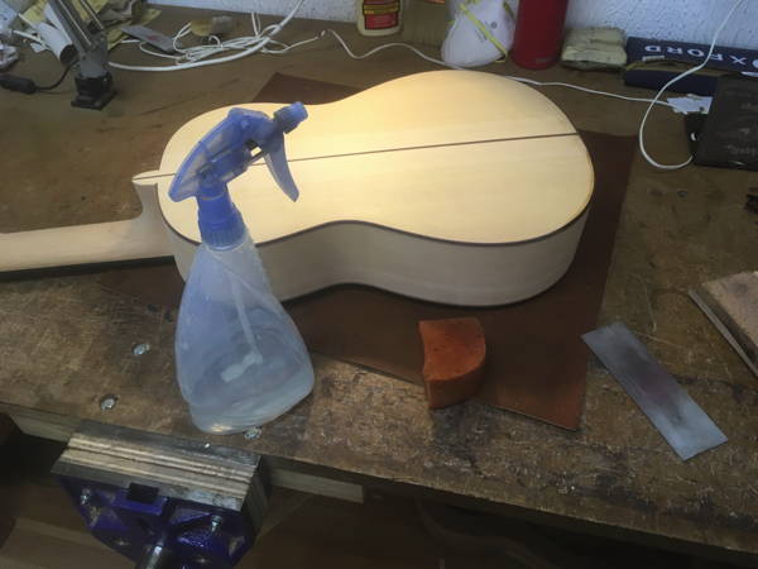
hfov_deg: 61.7
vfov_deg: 48.2
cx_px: 379
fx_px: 635
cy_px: 284
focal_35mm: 29
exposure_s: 1/33
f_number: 2.2
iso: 50
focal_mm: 4.15
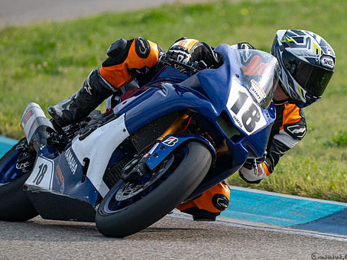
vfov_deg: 1.8
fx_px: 8486
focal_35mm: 847
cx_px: 239
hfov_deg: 2.3
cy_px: 114
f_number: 6.3
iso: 400
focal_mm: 600
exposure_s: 1/1250
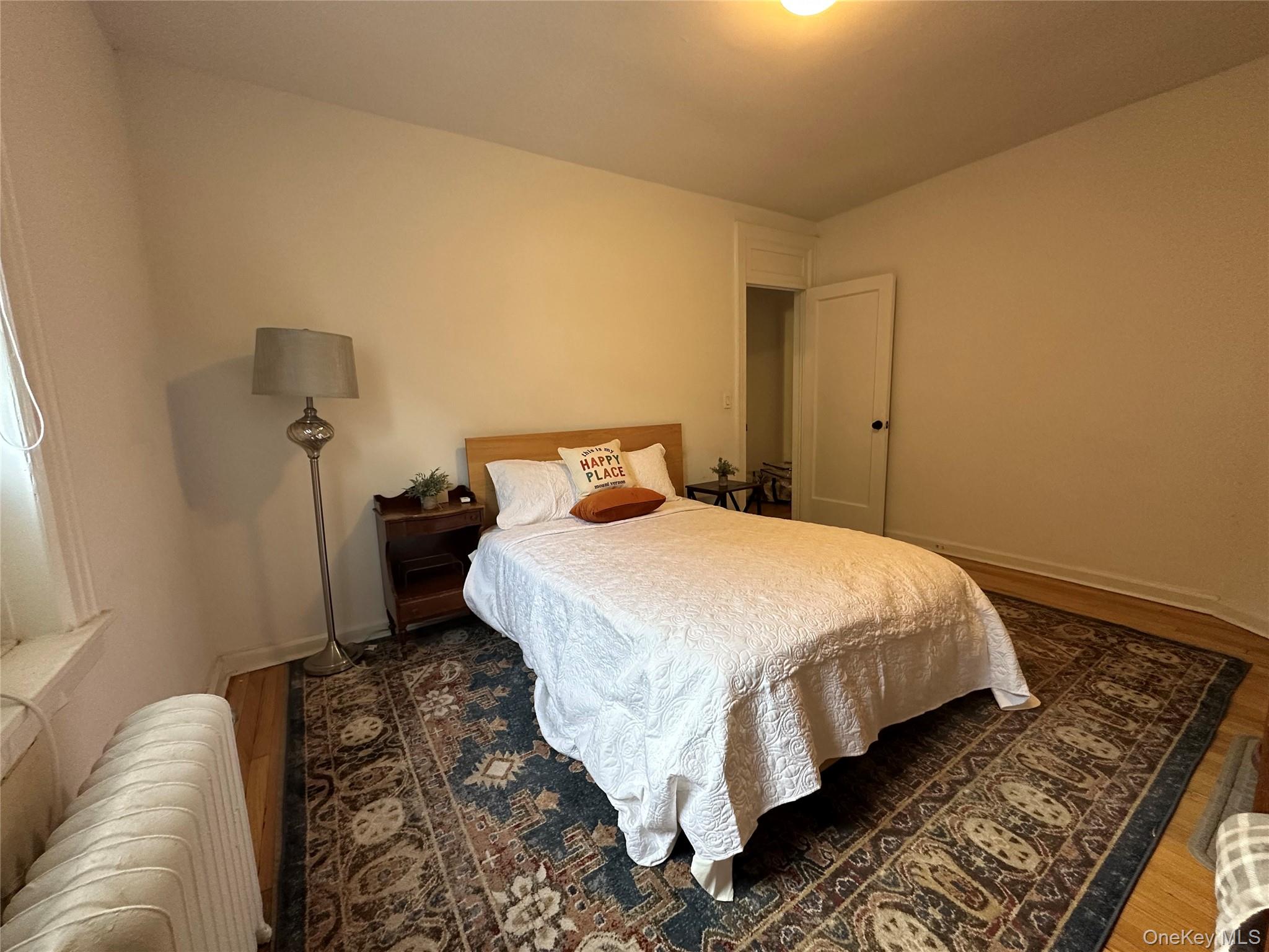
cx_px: 634
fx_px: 513
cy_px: 476
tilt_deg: -8.9
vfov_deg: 85.7
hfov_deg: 102.1
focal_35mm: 14
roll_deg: +2.1
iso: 320
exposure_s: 1/120
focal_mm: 2.22
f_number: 2.2
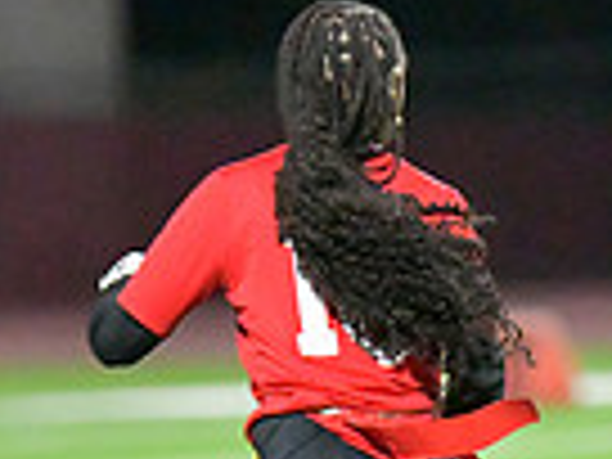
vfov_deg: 1.6
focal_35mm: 903
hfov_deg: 2.2
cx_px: 472
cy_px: 538
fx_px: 15965
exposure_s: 1/2500
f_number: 2.8
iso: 20000
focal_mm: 220
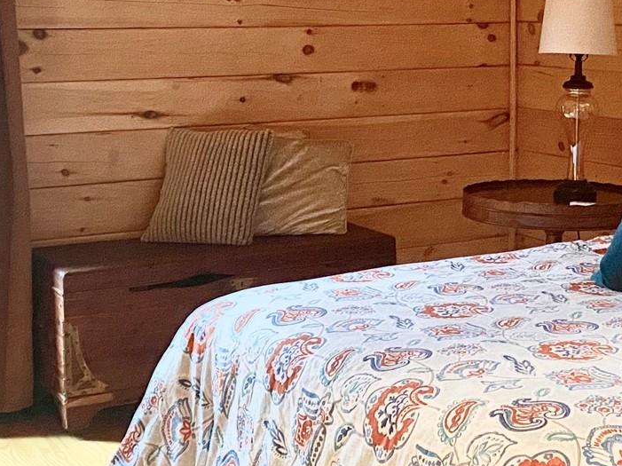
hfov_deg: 25.1
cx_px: 524
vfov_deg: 19.1
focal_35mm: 76
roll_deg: -0.1
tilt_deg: -3.8
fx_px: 1365
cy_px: 76
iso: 800
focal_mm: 4.25
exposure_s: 1/30
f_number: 1.8
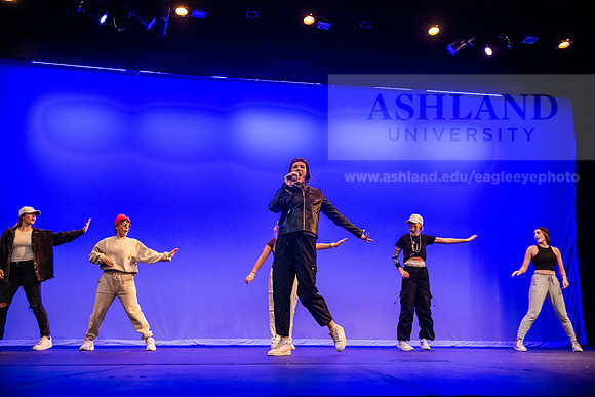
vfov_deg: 35.1
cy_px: 198
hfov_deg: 50.7
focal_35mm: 38
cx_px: 298
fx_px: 628
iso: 4000
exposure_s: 1/320
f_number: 3.5
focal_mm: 38
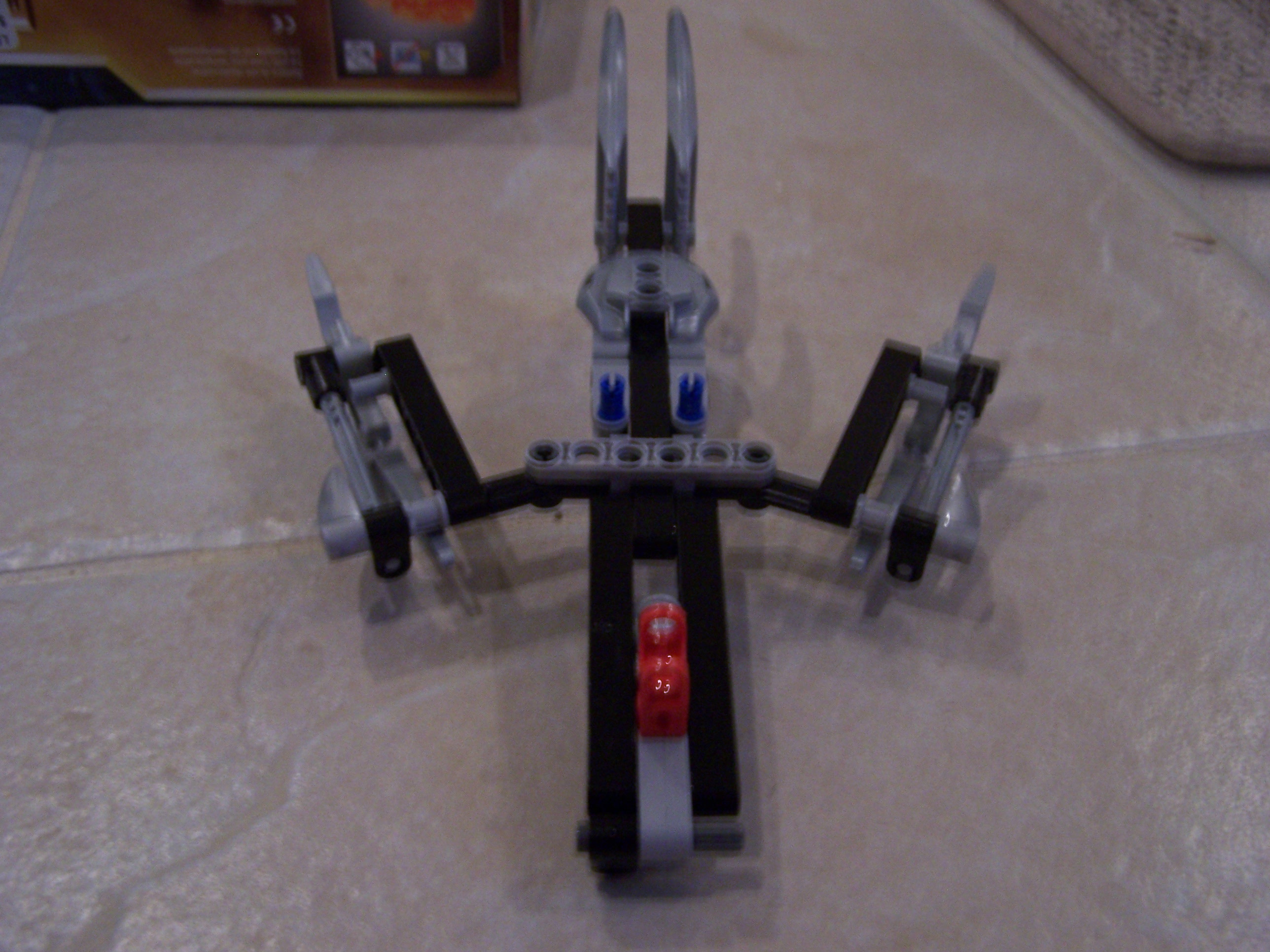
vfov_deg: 37.7
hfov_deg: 49.0
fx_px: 1394
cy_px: 476
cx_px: 635
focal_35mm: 38
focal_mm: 6.3
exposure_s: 1/8
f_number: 2.8
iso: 140
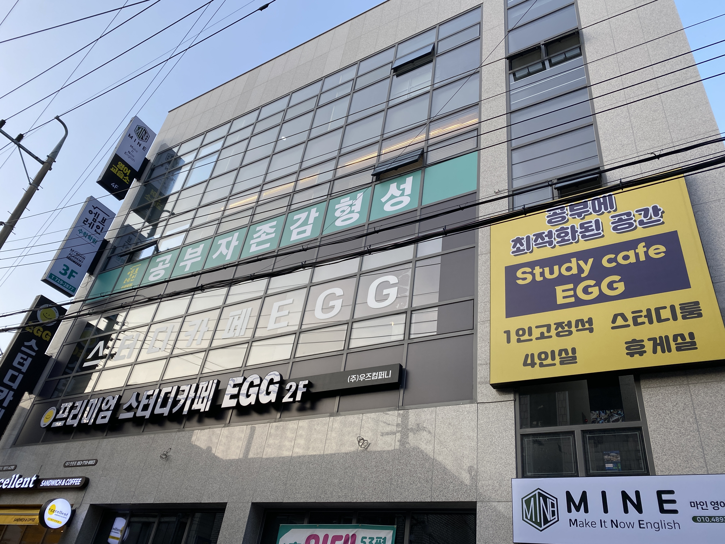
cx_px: 362
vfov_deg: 53.1
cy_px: 272
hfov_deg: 67.3
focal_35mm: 26
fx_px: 545
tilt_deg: +34.0
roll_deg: -10.1
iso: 32
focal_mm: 4.25
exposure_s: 1/373
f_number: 1.8
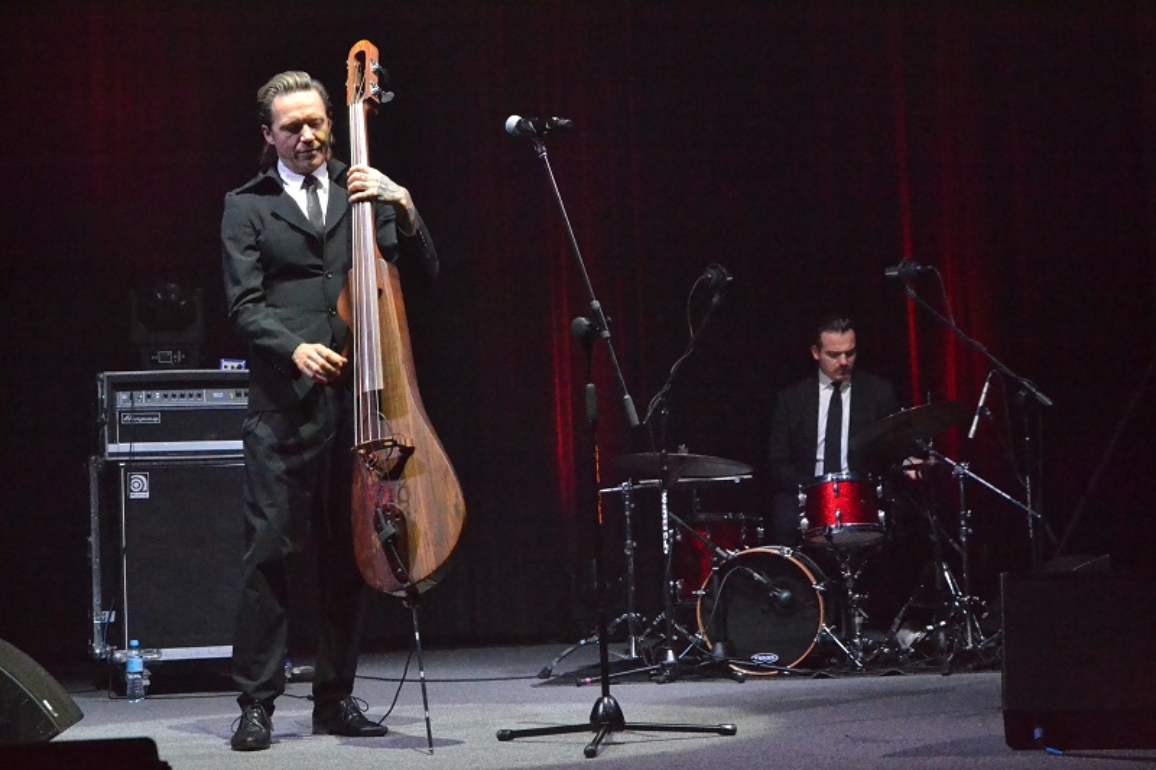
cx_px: 578
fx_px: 2167
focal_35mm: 68
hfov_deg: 29.9
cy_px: 385
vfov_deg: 20.2
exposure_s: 1/250
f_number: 8
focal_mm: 45
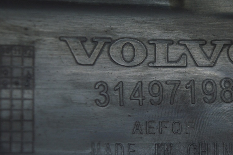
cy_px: 94
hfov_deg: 17.8
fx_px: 742
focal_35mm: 115
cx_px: 159
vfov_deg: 11.9
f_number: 5.6
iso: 400
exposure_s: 1/40
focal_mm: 55
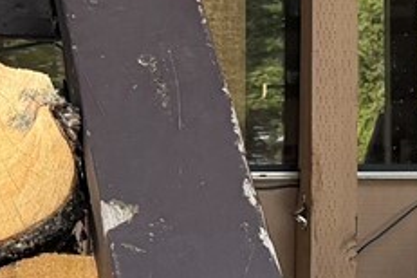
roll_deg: +0.2
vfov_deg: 7.9
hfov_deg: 10.8
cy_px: 101
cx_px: 845
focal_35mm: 173
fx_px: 2004
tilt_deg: +2.8
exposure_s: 1/377
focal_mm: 6.76
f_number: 1.78
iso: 100
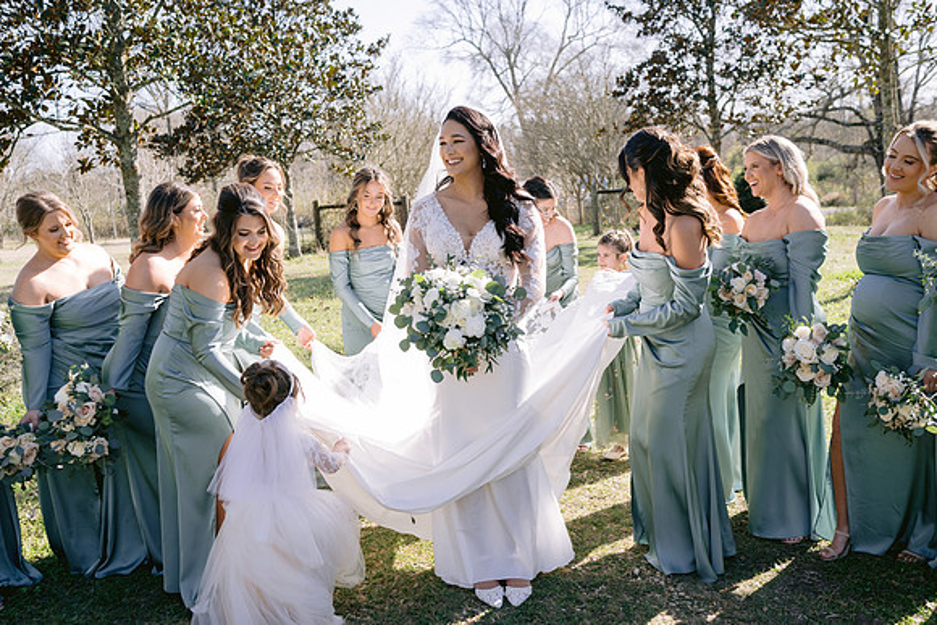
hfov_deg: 54.4
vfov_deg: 37.9
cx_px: 468
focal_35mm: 35
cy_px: 312
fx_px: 911
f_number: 4
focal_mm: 35
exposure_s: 1/250
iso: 100
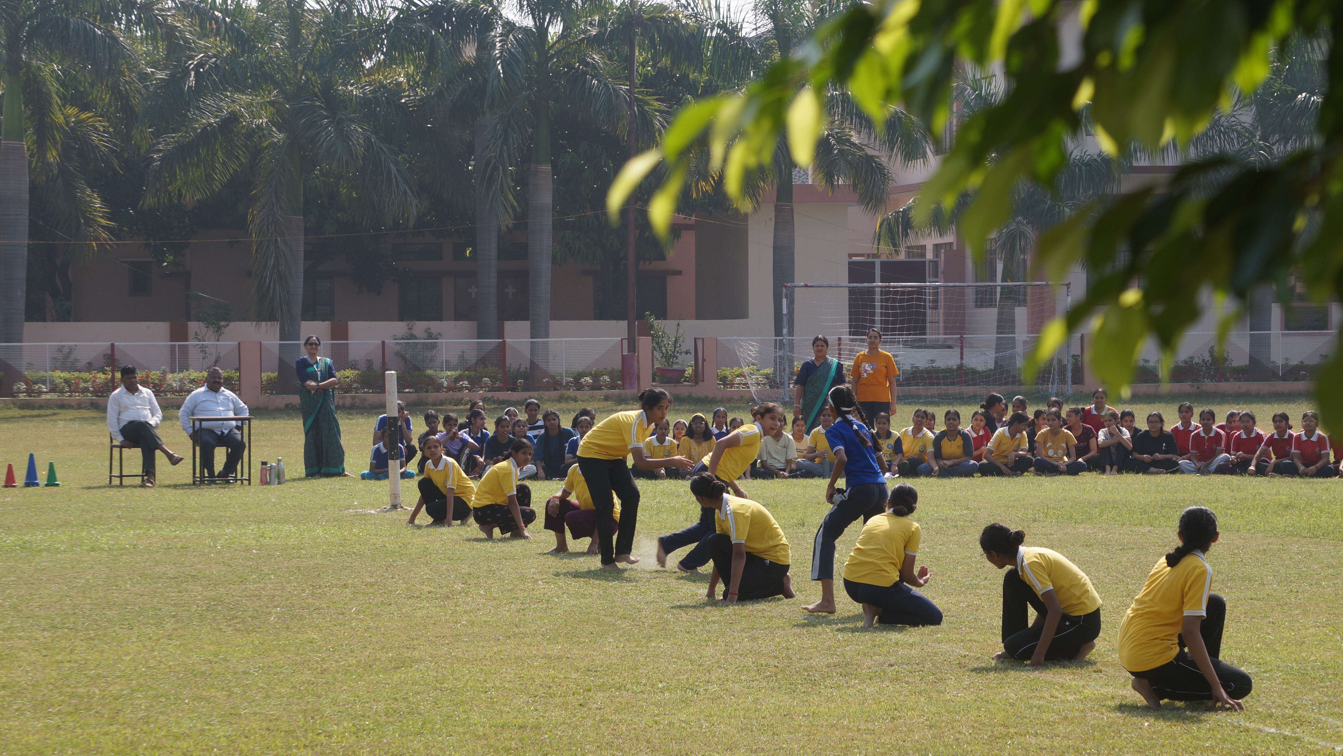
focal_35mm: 97
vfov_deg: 12.5
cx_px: 669
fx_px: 3437
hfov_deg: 22.1
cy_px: 413
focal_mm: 61
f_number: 8
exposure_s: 1/200
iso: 100
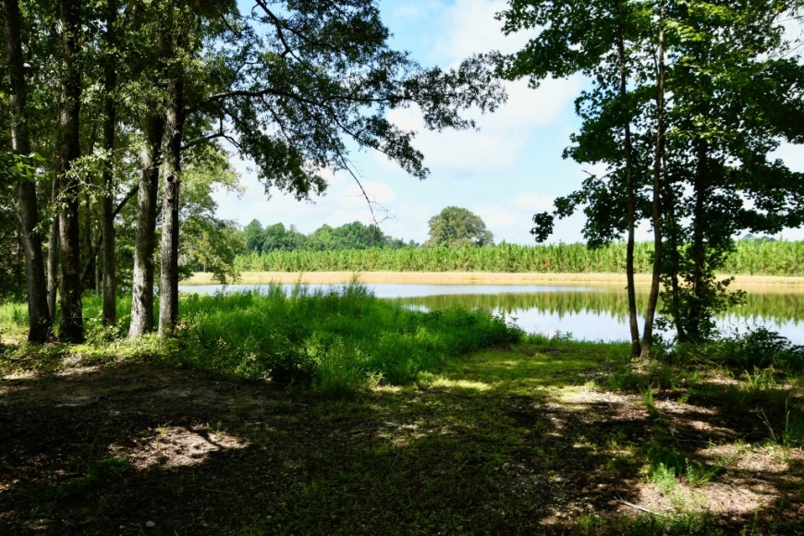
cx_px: 402
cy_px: 268
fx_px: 603
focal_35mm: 27
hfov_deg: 67.4
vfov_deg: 47.9
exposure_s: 1/400
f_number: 8
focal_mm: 18
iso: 400
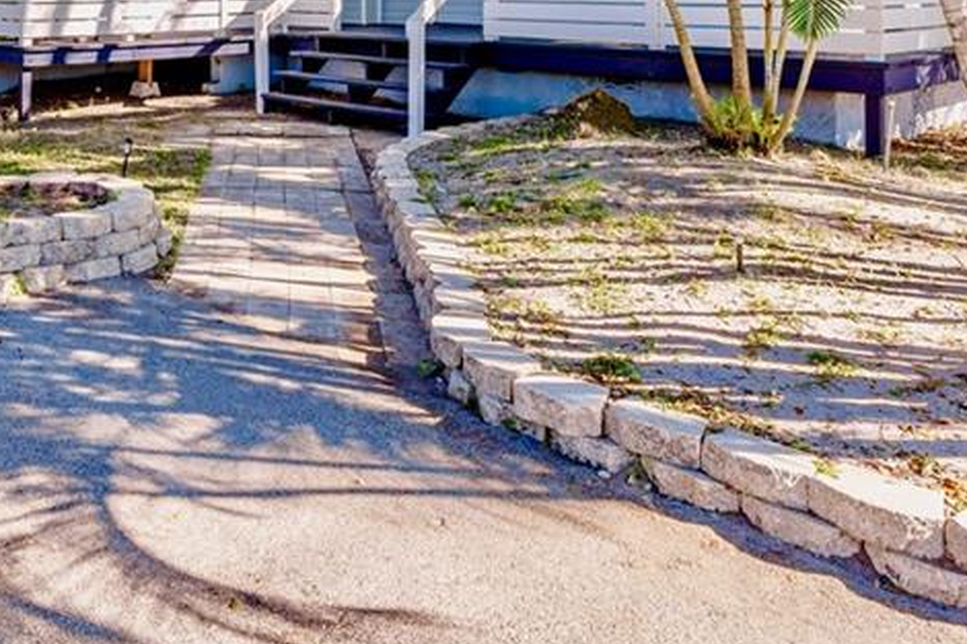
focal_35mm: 37
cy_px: -25
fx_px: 993
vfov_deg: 32.5
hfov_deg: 48.1
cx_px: 154
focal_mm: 17
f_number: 9
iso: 100
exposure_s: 1/80
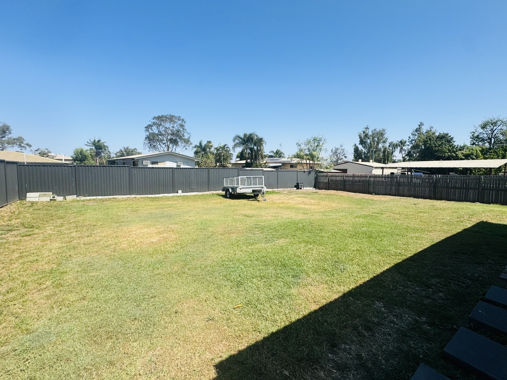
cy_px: 182
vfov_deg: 78.0
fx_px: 234
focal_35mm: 16
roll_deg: -0.3
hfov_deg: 94.3
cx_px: 276
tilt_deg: -2.2
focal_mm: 2.22
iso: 40
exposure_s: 1/1789
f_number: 2.2
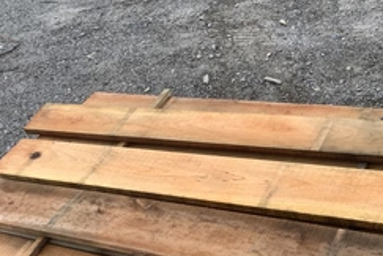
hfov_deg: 37.1
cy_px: 202
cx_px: 254
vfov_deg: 25.1
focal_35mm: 53
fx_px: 564
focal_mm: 3.3
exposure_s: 1/204
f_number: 2.4
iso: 25
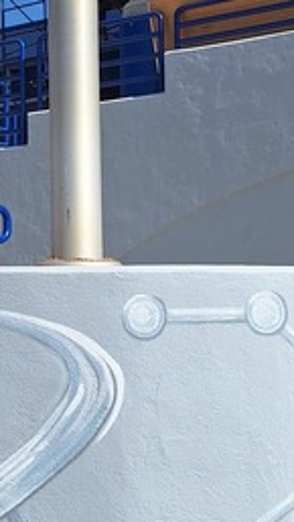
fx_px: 1079
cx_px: 69
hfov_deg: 15.4
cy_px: 236
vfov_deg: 27.1
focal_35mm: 78
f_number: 1.8
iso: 40
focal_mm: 5.54
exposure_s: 1/3521
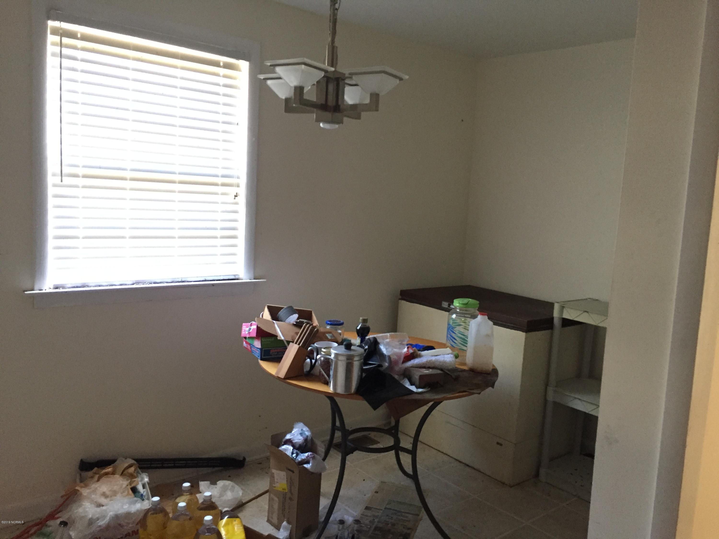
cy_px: 270
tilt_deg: -5.5
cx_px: 360
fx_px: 602
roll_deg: -3.3
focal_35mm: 29
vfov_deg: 48.2
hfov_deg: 61.7
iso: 250
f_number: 2.2
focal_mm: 4.15
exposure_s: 1/15
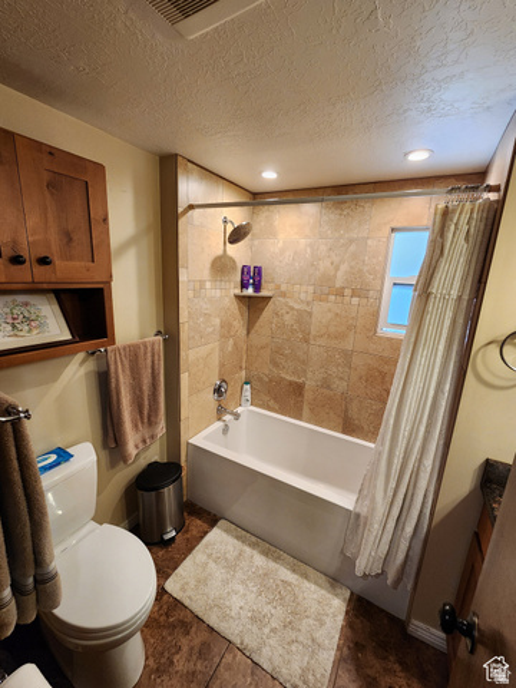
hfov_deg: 89.9
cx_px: 258
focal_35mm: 13
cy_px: 344
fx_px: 258
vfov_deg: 106.2
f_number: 2.2
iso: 250
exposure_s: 1/60
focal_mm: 2.2
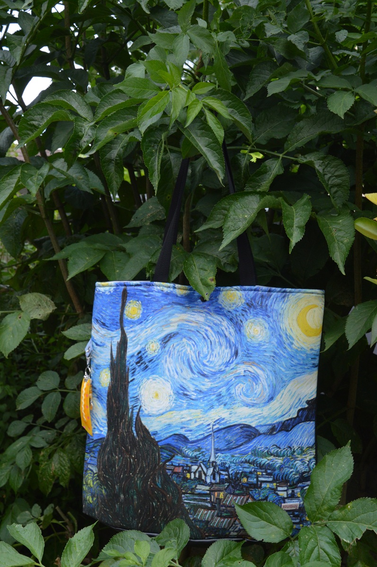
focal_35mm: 52
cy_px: 284
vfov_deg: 37.9
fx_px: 827
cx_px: 188
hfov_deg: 25.7
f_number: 9
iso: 800
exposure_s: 1/320
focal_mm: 35
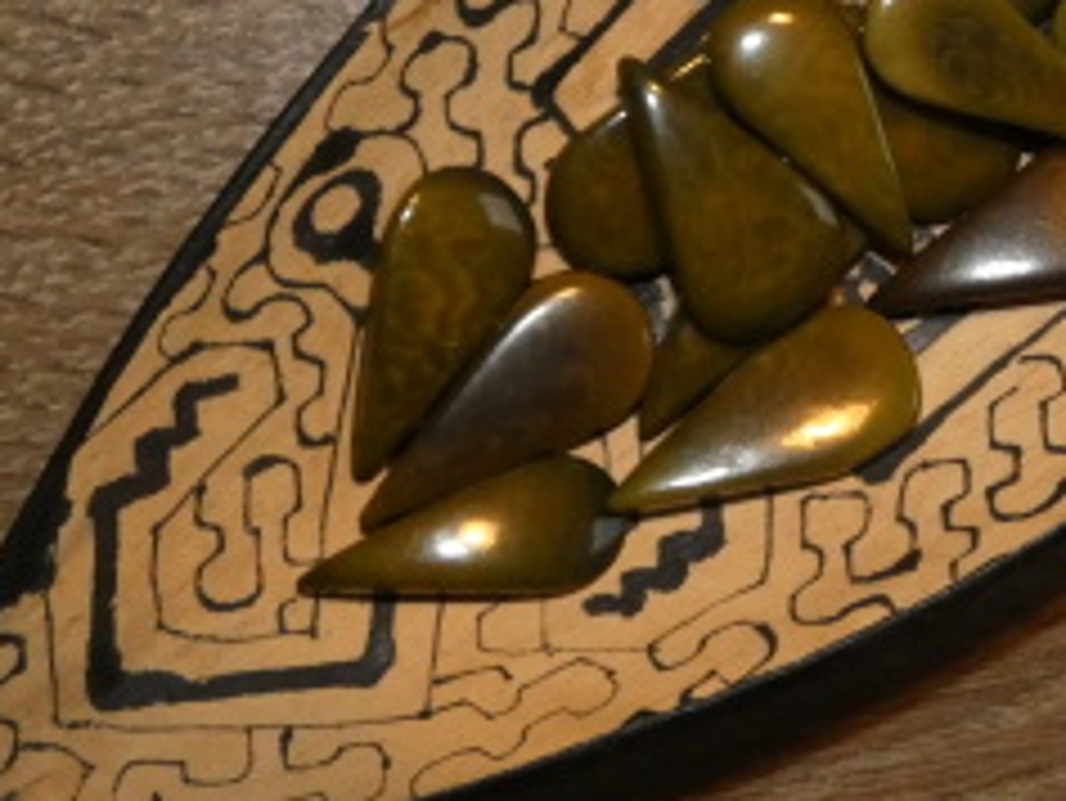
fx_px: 2218
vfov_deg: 20.2
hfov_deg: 26.4
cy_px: 144
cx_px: 902
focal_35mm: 72
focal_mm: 5.8
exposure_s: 1/125
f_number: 3.4
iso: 800
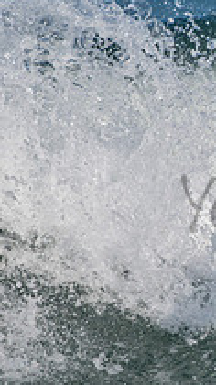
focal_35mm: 1158
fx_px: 11800
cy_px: 188
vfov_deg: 1.9
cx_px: 370
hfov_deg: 1.0
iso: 220
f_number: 5.6
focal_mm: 400
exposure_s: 1/4000
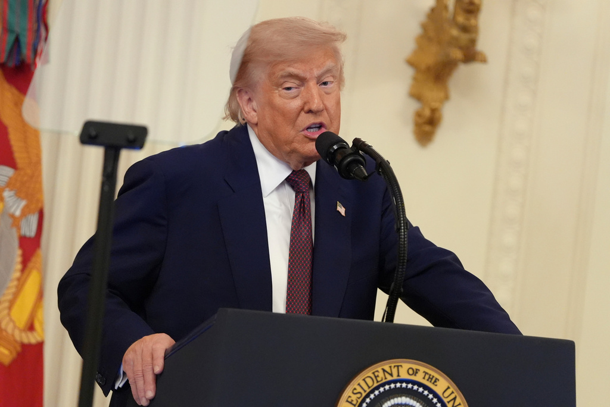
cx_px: 305
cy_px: 204
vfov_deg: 5.3
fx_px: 4391
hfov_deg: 7.9
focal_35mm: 259
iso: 4000
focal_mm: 173
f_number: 2.8
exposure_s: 1/160
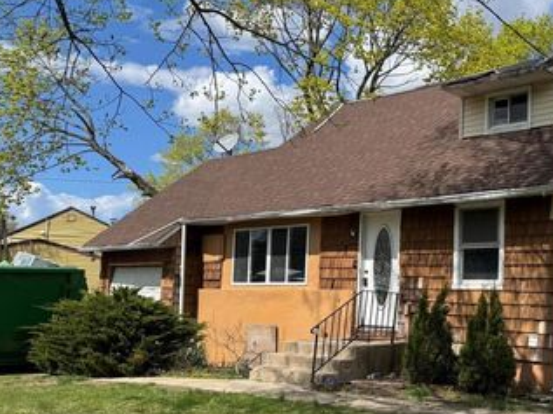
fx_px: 718
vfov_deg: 32.1
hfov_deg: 39.7
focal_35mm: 45
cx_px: 476
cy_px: 237
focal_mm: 6.76
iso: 80
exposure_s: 1/4950
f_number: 1.78
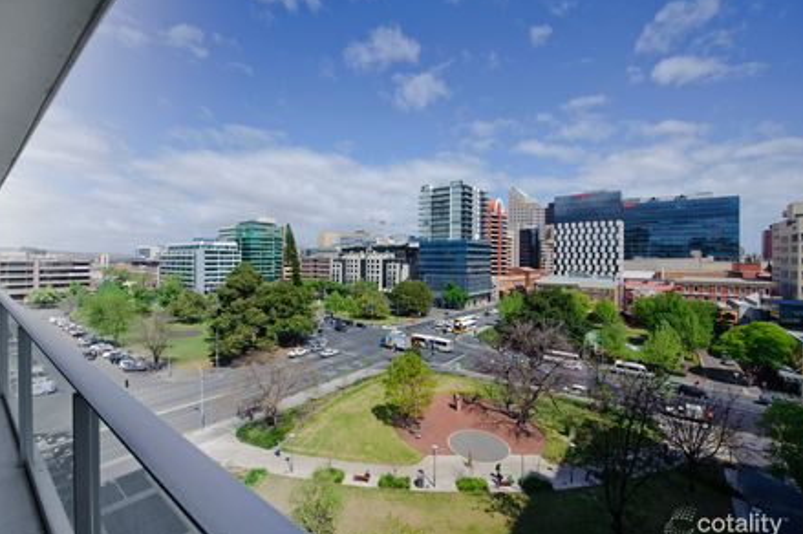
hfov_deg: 100.4
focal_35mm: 15
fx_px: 334
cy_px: 275
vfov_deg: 77.2
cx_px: 382
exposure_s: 1/1250
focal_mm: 14
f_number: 6.3
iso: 200
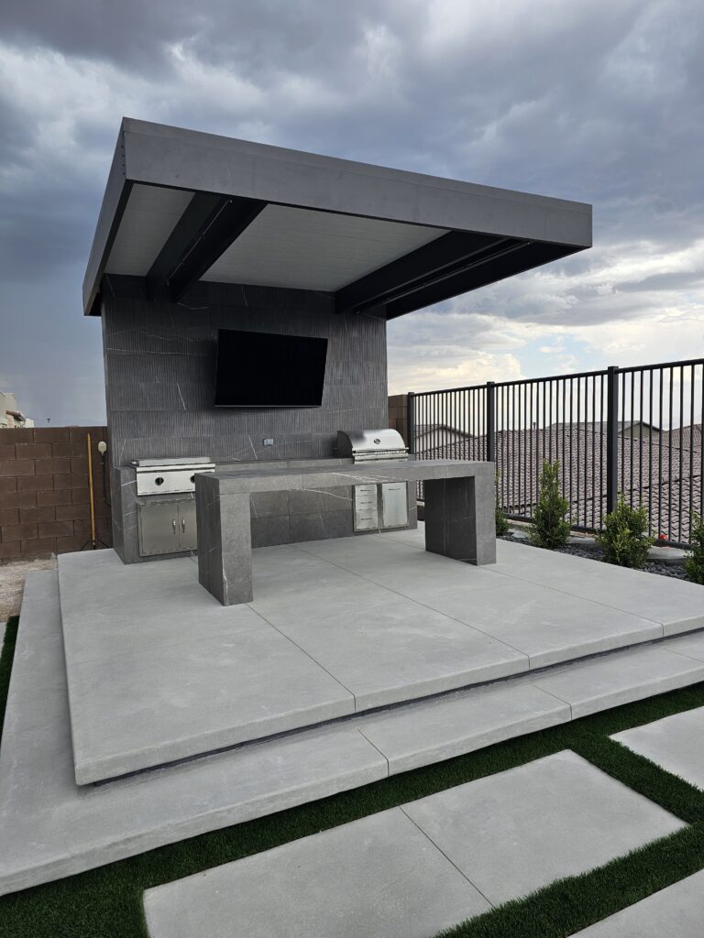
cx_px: 352
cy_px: 469
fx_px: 624
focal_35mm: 23
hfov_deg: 58.9
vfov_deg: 73.9
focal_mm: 6.3
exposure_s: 1/525
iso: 16
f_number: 1.7
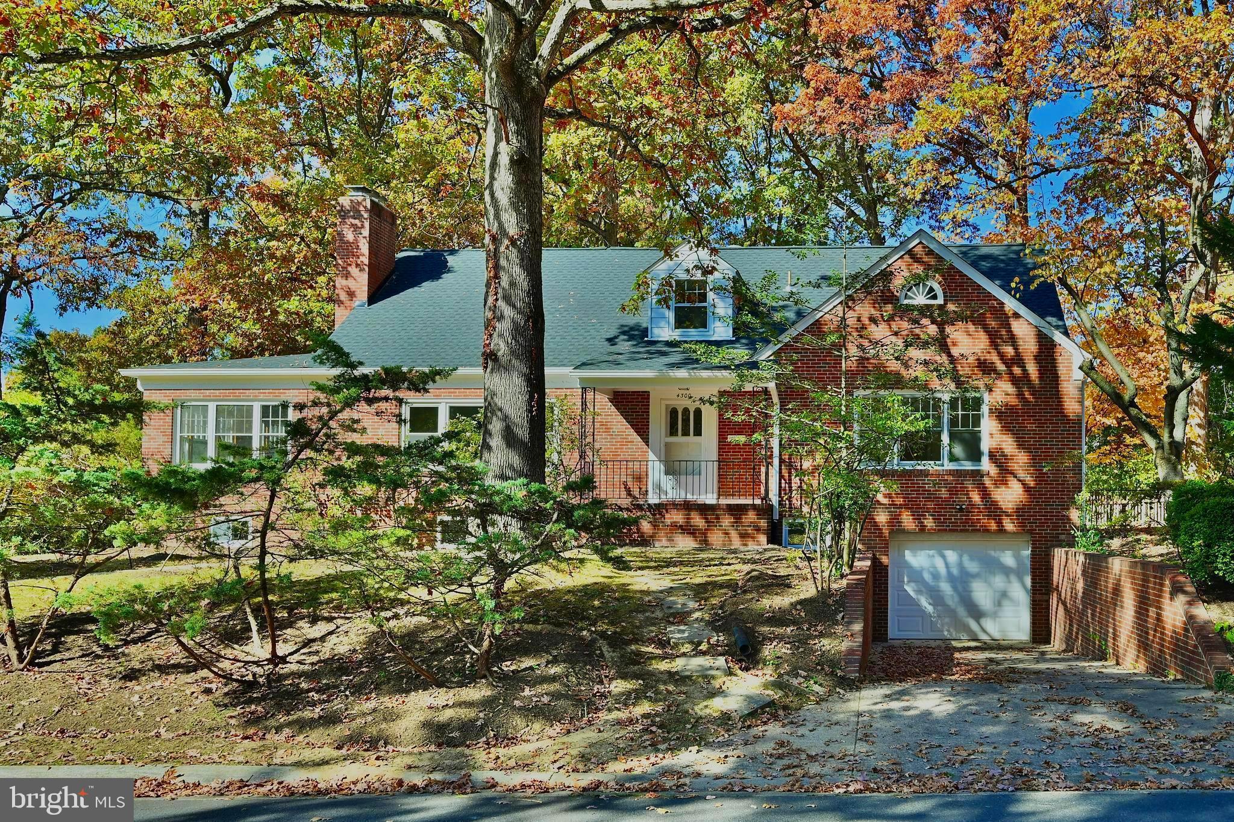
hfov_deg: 61.9
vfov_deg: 43.6
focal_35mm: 30
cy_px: 411
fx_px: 1028
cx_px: 617
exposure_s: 1/250
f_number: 8
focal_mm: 30
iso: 200
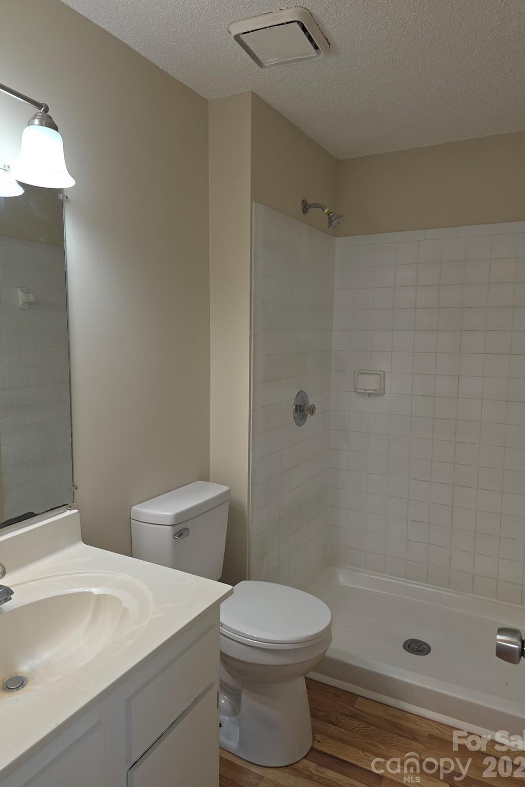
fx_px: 525
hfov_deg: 53.1
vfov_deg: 73.7
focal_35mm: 24
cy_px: 393
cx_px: 249
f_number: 1.7
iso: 32
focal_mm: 6.3
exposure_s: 1/60
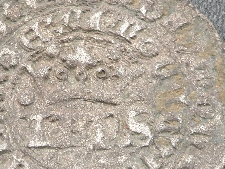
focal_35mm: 146
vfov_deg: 10.2
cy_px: 101
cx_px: 92
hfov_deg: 13.5
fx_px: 949
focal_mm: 7.6
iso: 200
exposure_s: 1/26
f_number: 4.9
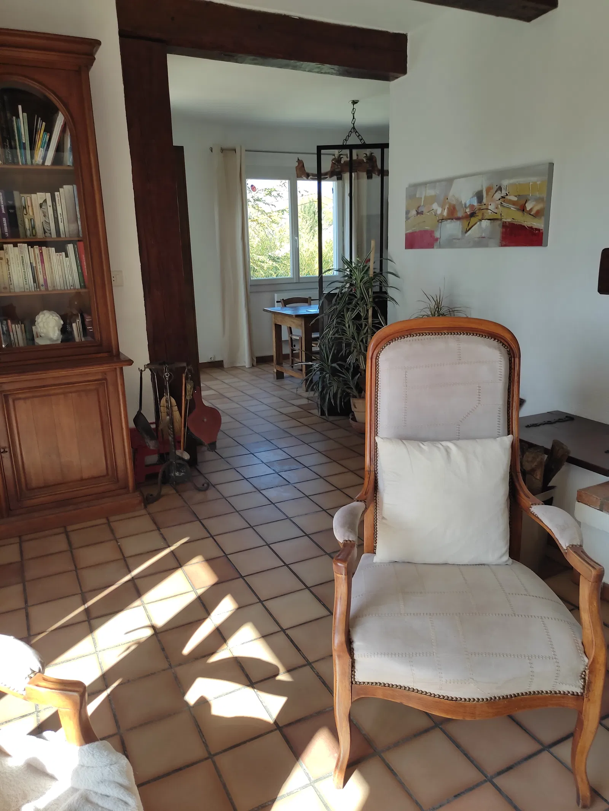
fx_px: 586
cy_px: 406
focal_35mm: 25
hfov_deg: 54.9
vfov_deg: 69.4
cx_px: 304
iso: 100
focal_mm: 4.7
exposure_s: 1/115
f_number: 1.79
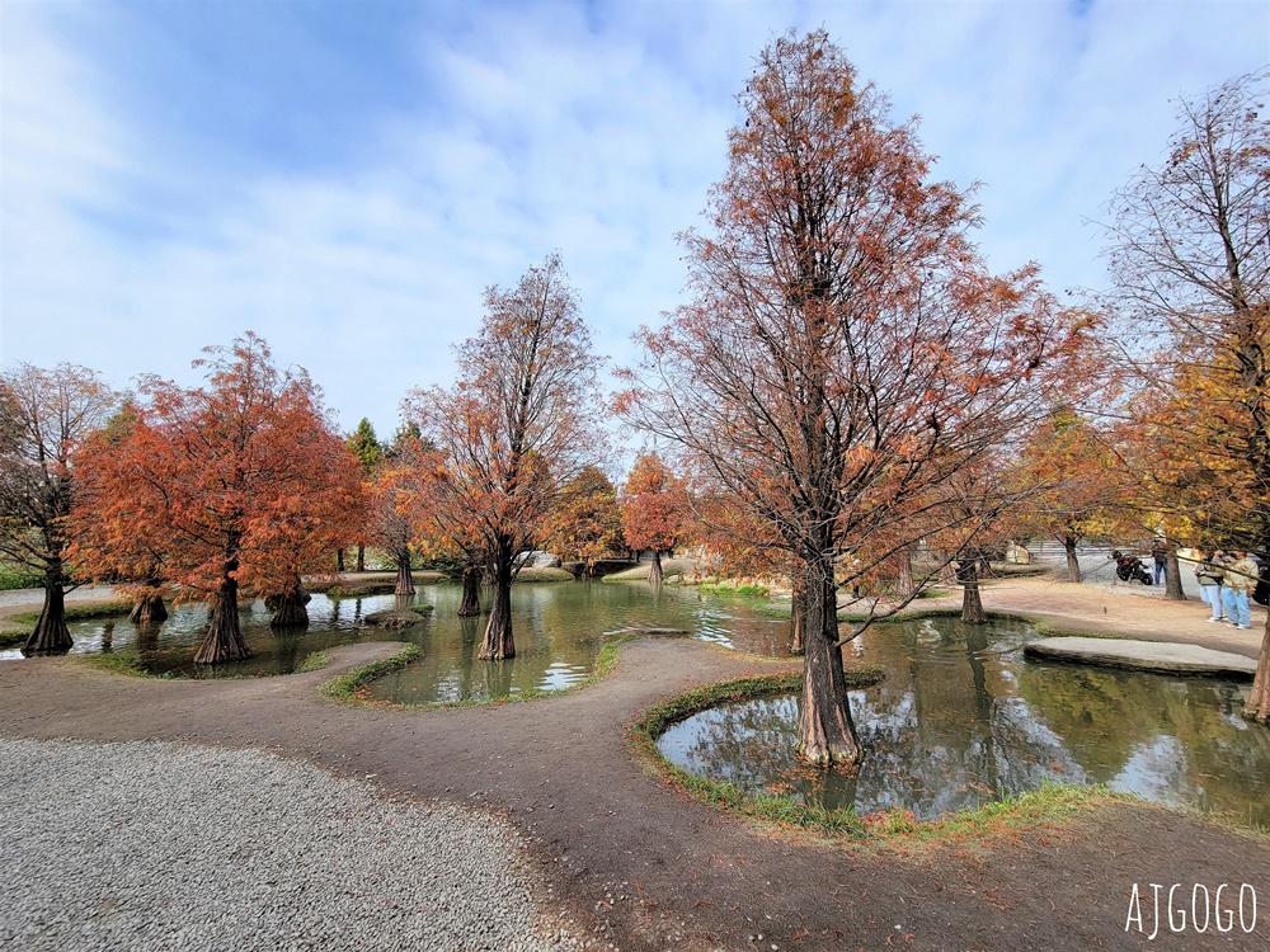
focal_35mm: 13
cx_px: 635
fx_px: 477
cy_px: 476
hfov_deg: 106.2
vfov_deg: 89.9
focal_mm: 2.2
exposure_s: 1/1024
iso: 50
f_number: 2.2
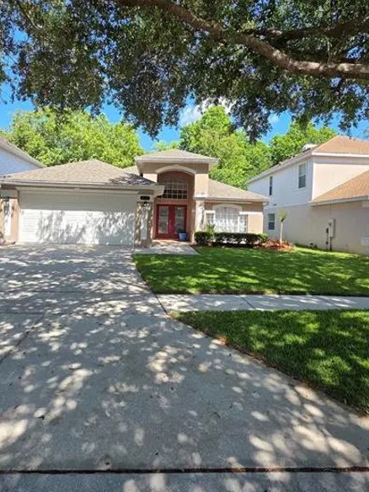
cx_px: 157
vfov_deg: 84.5
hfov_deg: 68.3
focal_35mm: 19
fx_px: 270
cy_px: 225
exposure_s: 1/932
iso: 40
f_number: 1.9
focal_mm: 2.2
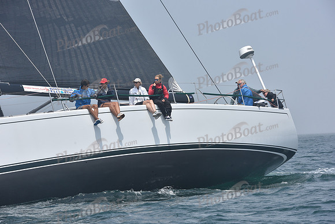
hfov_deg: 13.2
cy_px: 112
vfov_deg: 8.9
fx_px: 1443
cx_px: 168
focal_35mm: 155
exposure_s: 1/800
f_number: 11
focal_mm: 155
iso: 250
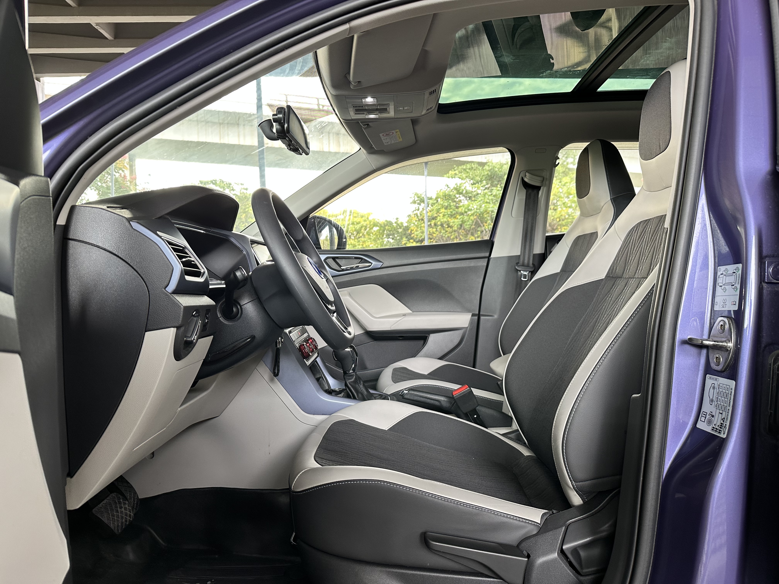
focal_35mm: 24
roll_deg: +1.0
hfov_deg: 71.6
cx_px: 390
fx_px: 540
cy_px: 292
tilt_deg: -1.4
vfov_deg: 56.8
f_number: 1.78
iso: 125
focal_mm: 6.86
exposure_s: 1/50
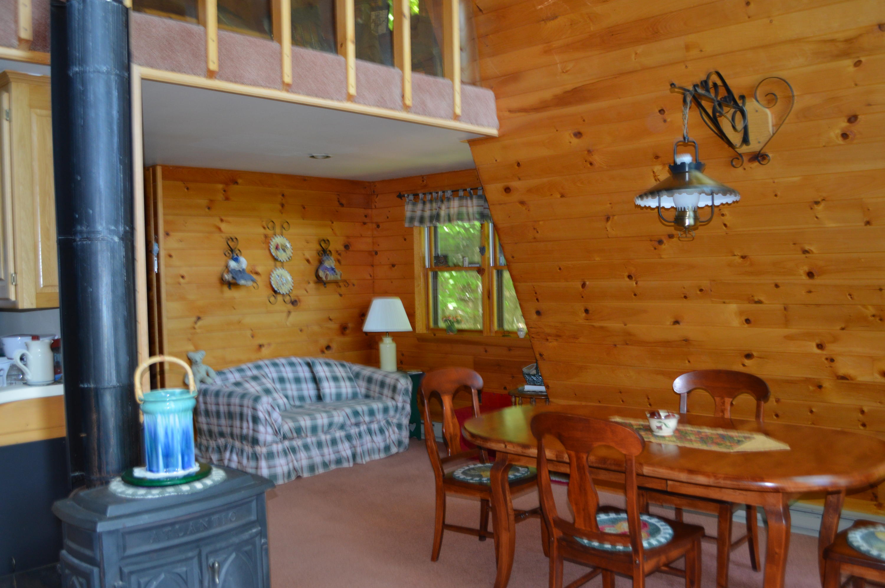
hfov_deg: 57.3
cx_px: 442
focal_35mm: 33
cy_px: 294
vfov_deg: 39.9
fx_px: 810
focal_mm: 22
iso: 500
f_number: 4
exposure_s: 1/60
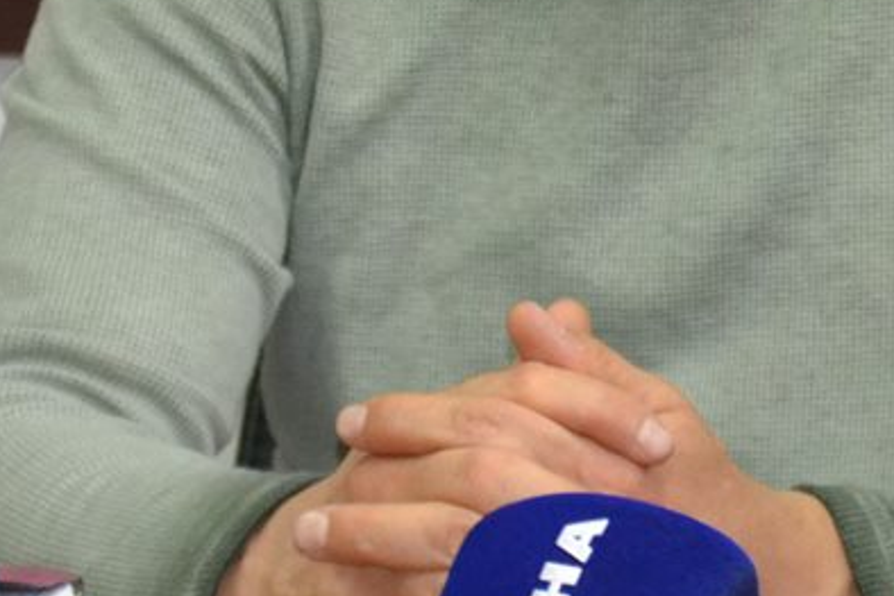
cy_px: -199
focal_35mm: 364
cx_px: 923
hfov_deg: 5.6
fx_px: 9042
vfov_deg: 3.8
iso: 2800
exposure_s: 1/60
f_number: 4.2
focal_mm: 70
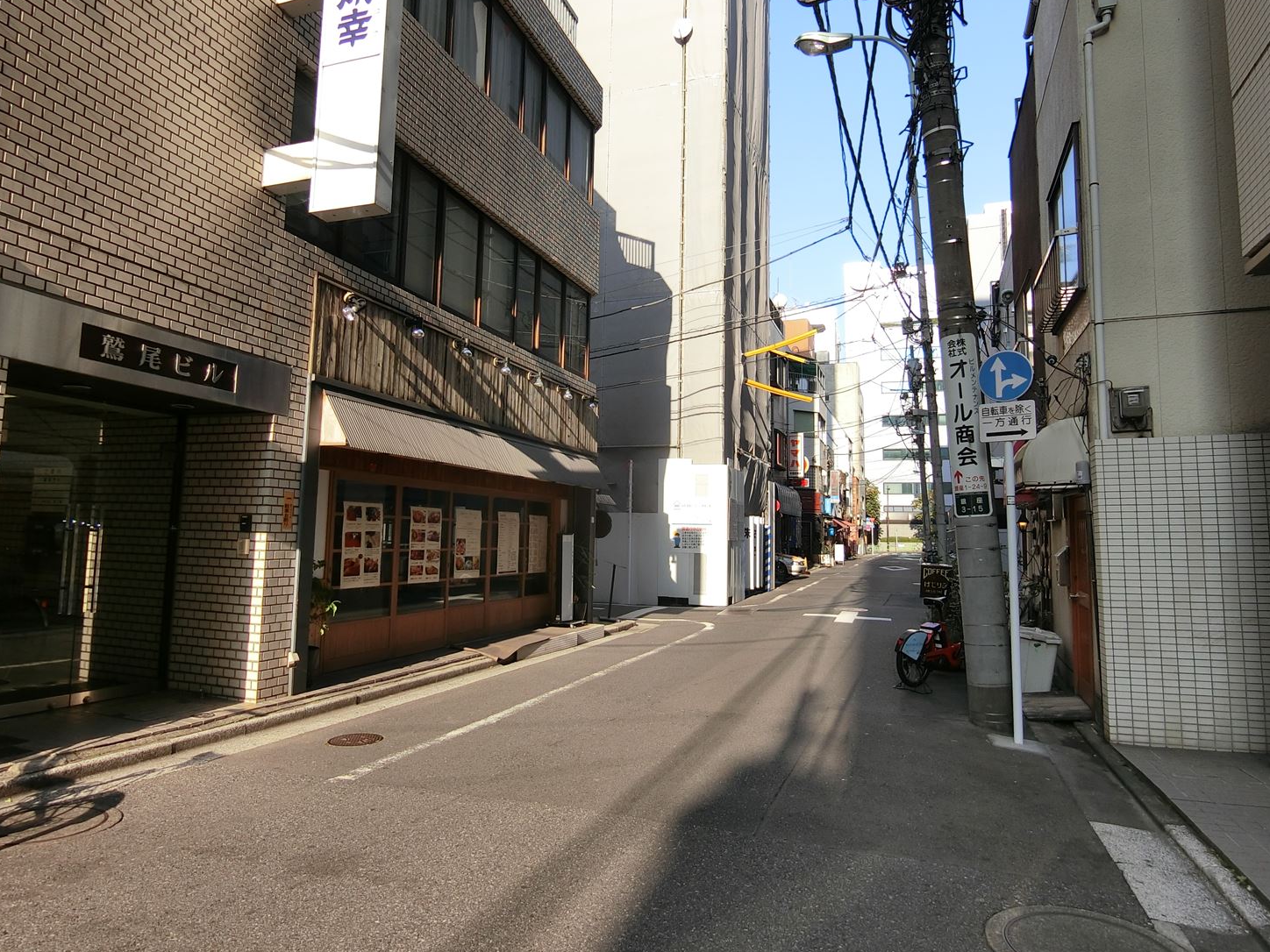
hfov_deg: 79.0
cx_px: 628
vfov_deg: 63.4
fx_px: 770
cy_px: 472
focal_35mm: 21
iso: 80
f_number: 2.7
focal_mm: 4.06
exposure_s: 1/640
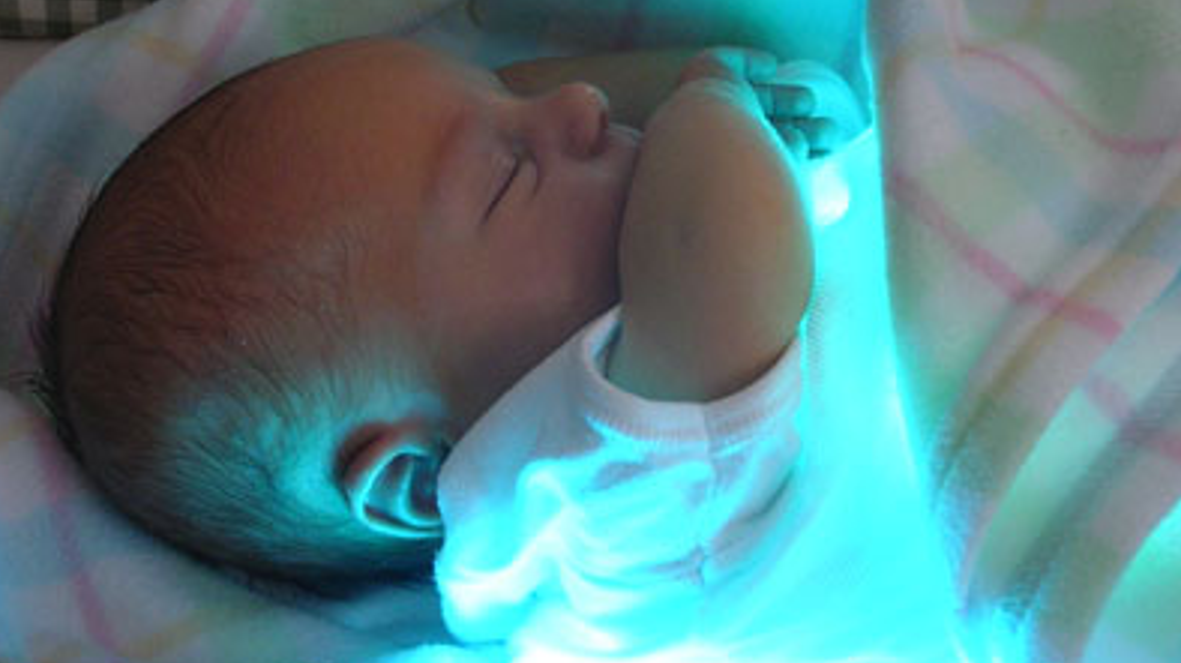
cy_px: 243
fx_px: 1940
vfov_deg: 19.3
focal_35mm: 62
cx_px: 585
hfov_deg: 33.9
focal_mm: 8.5
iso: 246
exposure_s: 1/3.1
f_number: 3.3
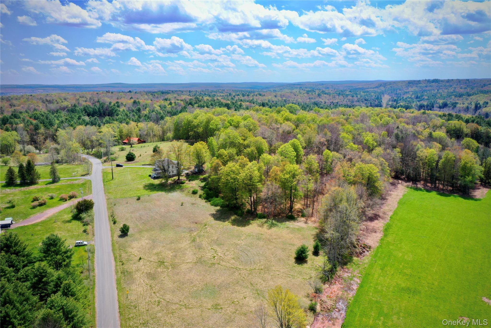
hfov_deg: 65.5
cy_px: 164
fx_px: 382
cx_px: 246
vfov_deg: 46.4
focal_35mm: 28
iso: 100
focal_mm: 10.26
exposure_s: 1/200
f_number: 8
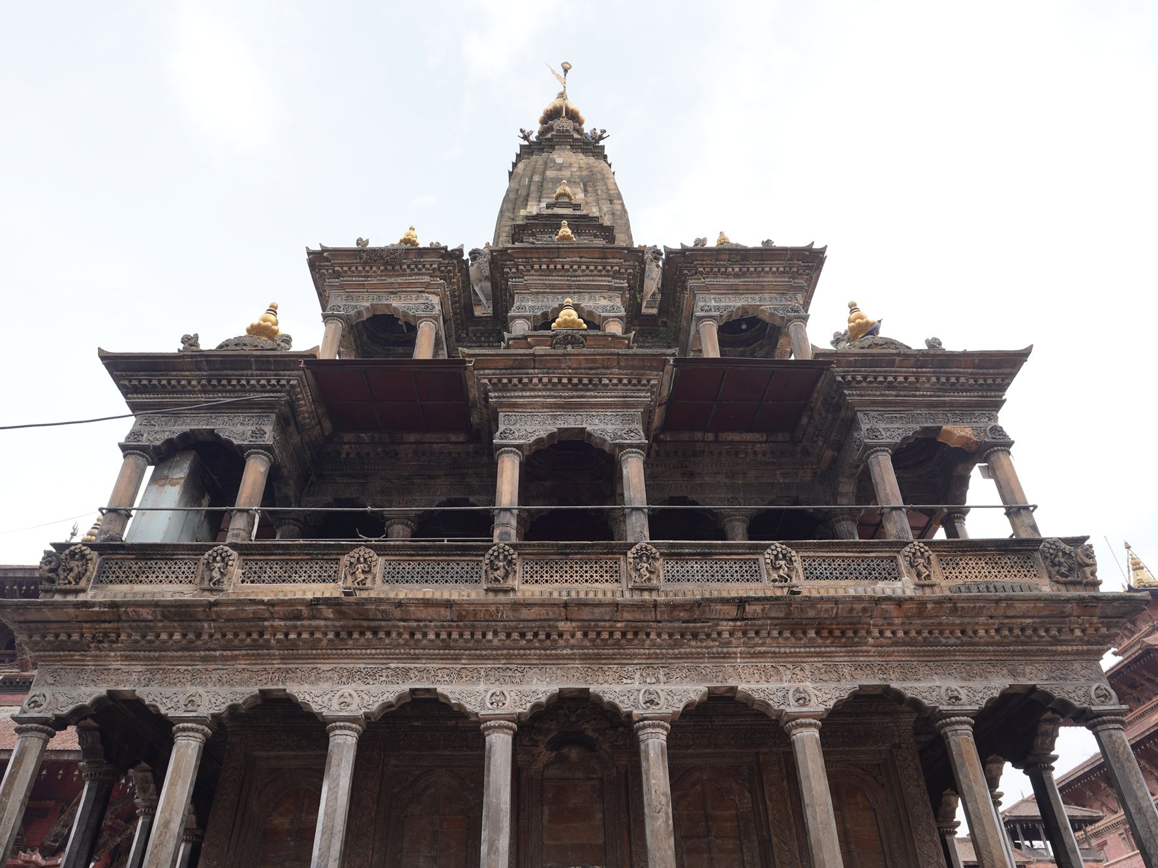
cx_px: 570
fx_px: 870
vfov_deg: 53.1
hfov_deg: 67.3
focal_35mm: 26
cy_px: 434
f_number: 6.3
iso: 100
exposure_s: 1/100
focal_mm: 24
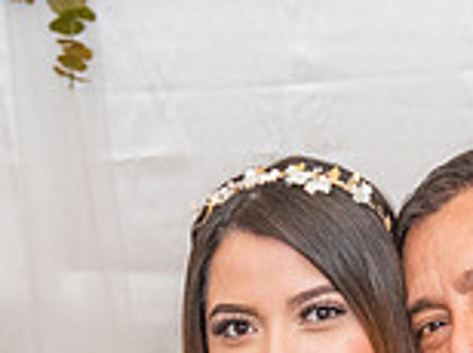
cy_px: 591
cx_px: 418
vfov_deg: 7.1
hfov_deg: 9.7
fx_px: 2770
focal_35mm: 203
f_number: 4.5
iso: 1600
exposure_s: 1/125
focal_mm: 56
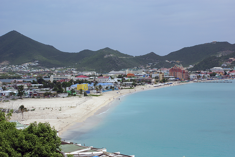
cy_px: 78
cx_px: 118
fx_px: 440
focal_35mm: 68
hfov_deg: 29.9
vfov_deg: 20.1
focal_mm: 45
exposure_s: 1/800
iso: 100
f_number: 7.1
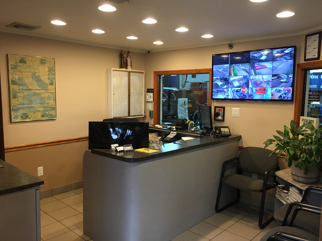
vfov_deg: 48.2
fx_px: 270
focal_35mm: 29
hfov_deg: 61.7
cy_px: 120
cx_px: 161
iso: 125
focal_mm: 4.15
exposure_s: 1/30
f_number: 2.2
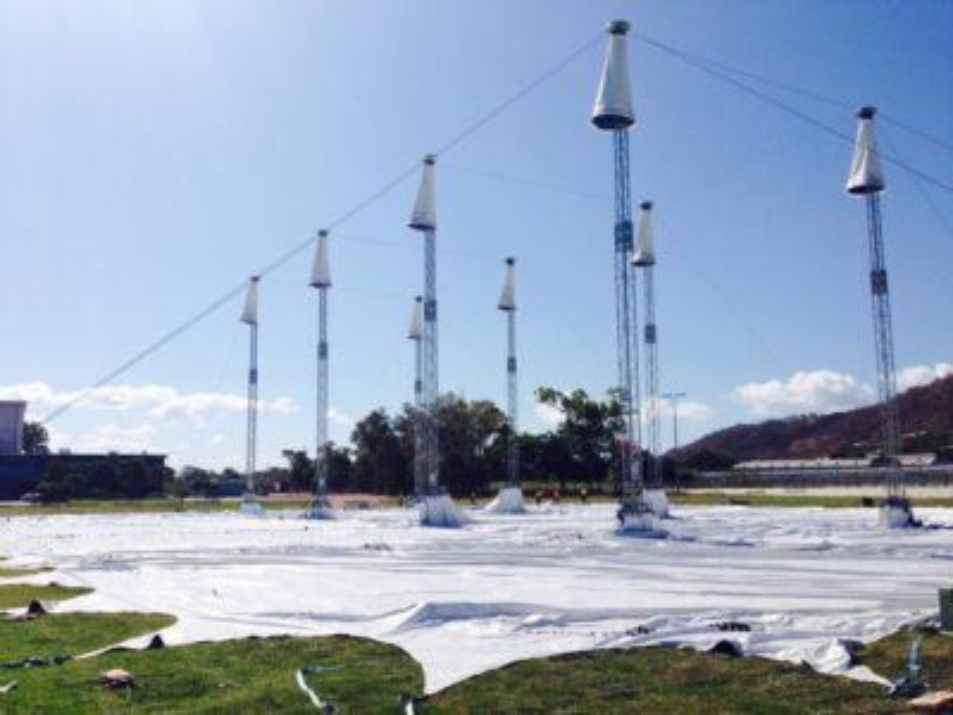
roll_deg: -1.1
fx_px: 909
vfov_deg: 42.9
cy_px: 358
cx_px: 476
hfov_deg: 55.4
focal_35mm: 33
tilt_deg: +8.8
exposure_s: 1/4525
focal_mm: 4.12
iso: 50
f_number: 2.4
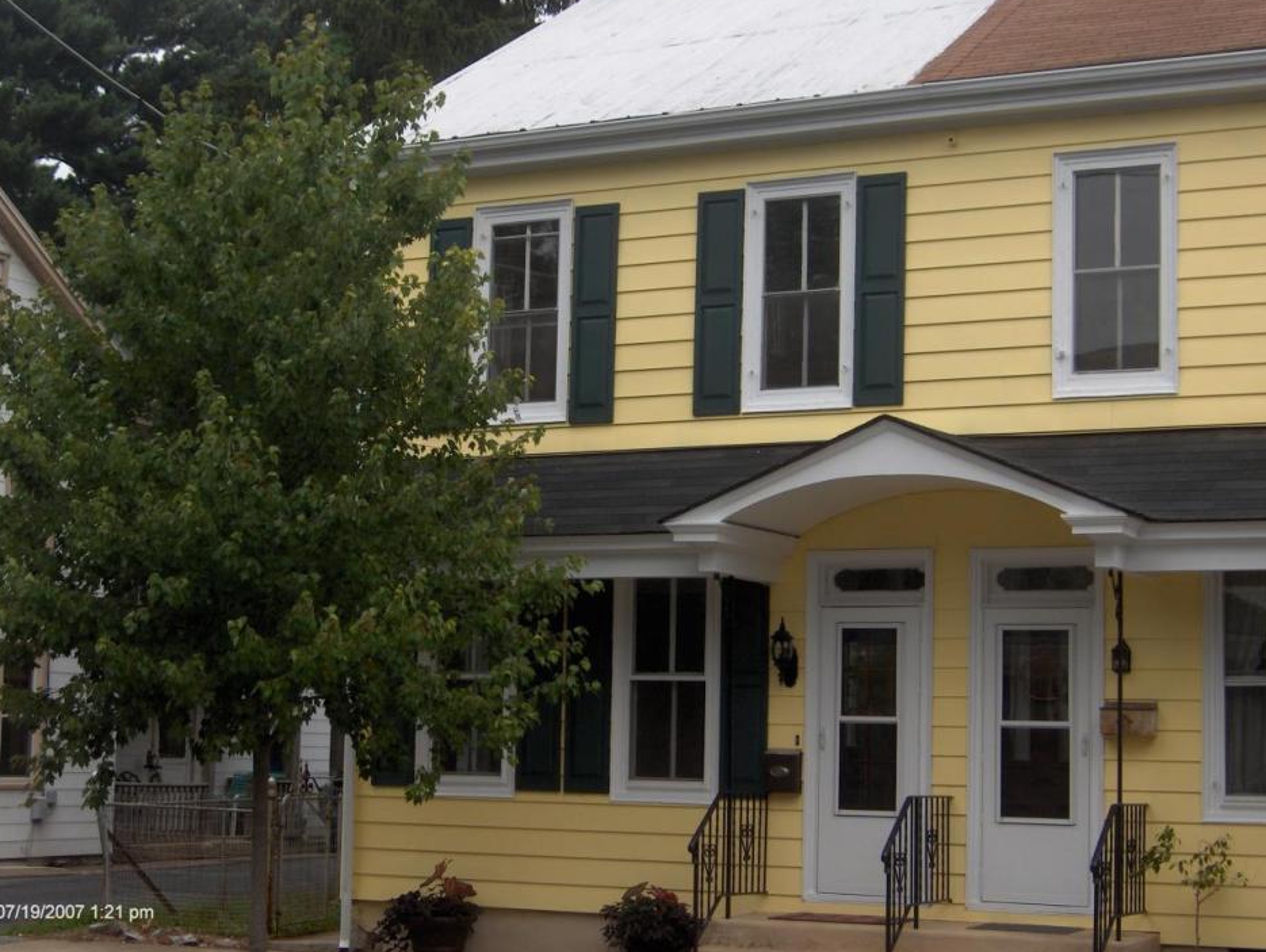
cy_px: 502
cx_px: 616
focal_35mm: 60
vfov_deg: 24.5
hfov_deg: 32.2
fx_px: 2196
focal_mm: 11.4
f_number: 3.2
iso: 100
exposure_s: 1/318
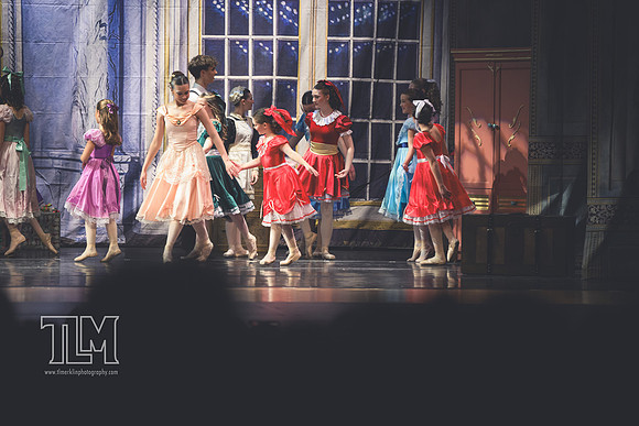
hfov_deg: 10.3
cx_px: 320
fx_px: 3551
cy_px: 213
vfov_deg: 6.9
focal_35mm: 200
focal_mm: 200
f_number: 2.8
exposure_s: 1/400
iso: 2800
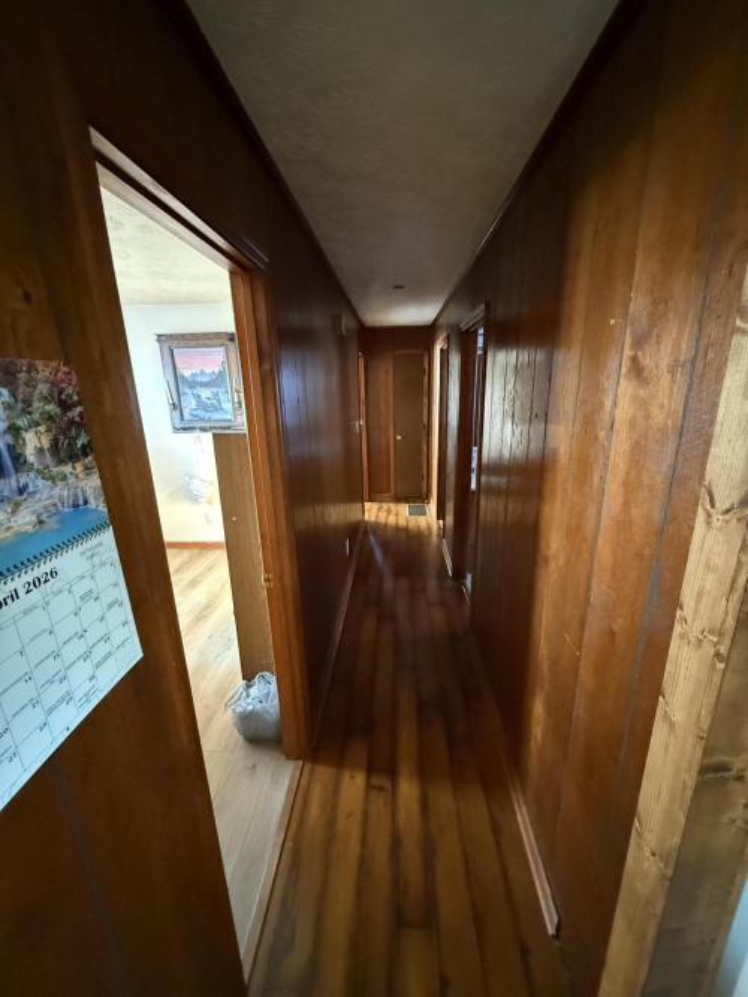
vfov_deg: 102.1
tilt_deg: -15.5
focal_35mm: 14
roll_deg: +0.5
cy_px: 498
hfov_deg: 85.7
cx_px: 374
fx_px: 403
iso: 2000
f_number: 2.2
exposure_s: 1/30
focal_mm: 2.22
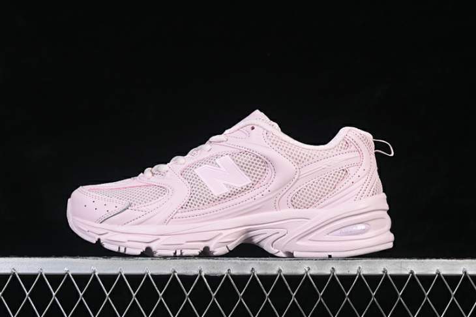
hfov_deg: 27.0
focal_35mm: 75
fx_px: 991
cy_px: 158
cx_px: 238
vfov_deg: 18.2
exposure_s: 1/80
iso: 160
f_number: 8
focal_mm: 50
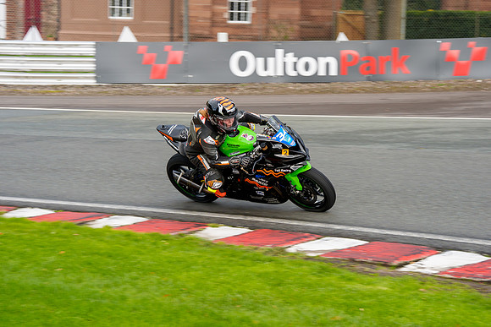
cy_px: 164
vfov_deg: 14.4
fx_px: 1296
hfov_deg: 21.5
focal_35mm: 95
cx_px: 246
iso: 250
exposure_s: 1/320
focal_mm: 95
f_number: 6.3
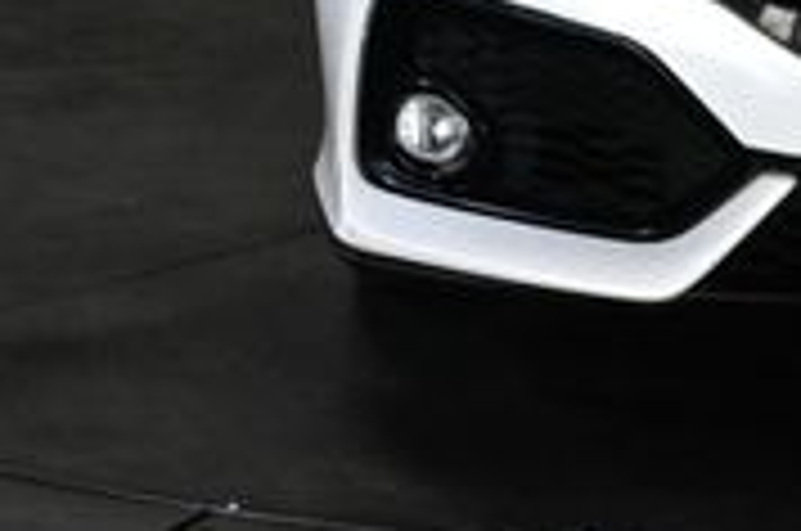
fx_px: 3902
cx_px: 1116
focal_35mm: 176
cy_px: -396
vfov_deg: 7.6
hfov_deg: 11.3
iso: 2500
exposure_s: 1/125
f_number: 5
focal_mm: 32.5
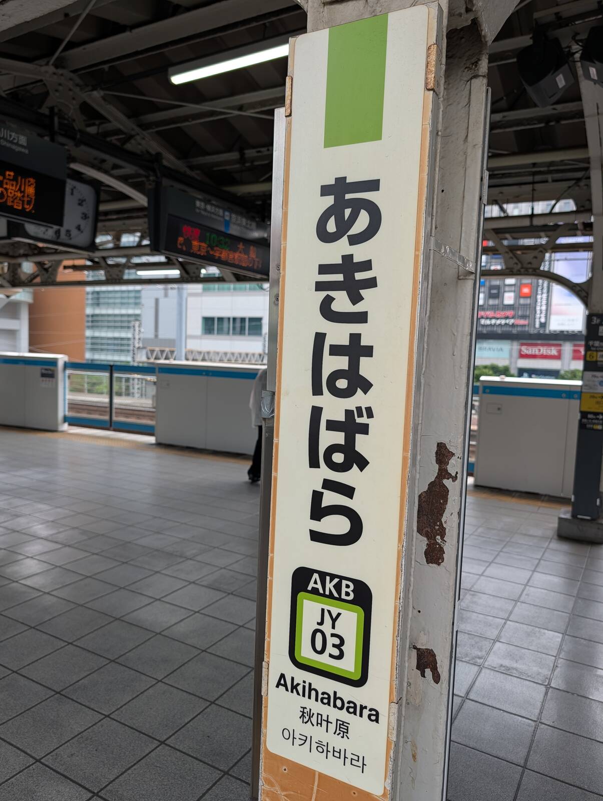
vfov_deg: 71.5
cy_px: 400
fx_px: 556
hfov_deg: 56.9
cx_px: 302
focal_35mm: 24
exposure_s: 1/346
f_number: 1.68
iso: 19
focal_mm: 6.9
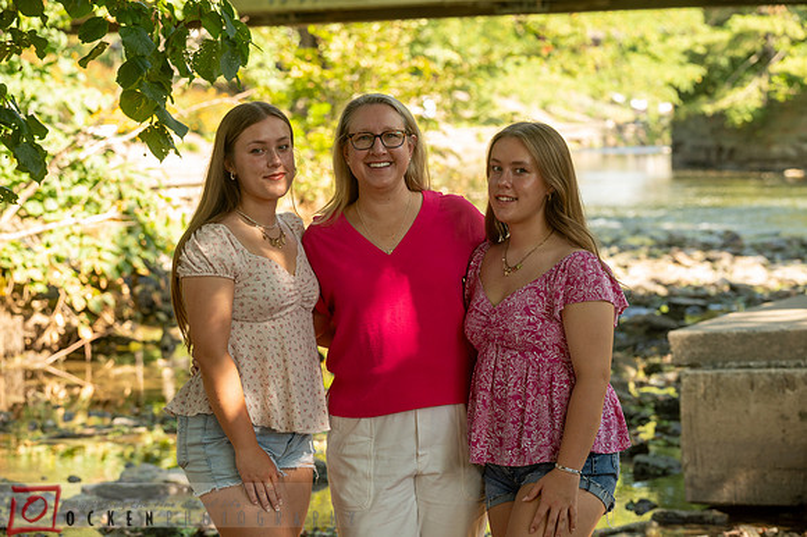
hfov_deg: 19.5
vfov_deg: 13.0
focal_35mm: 105
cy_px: 268
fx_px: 2352
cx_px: 404
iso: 250
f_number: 5
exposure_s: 1/80
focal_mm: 105
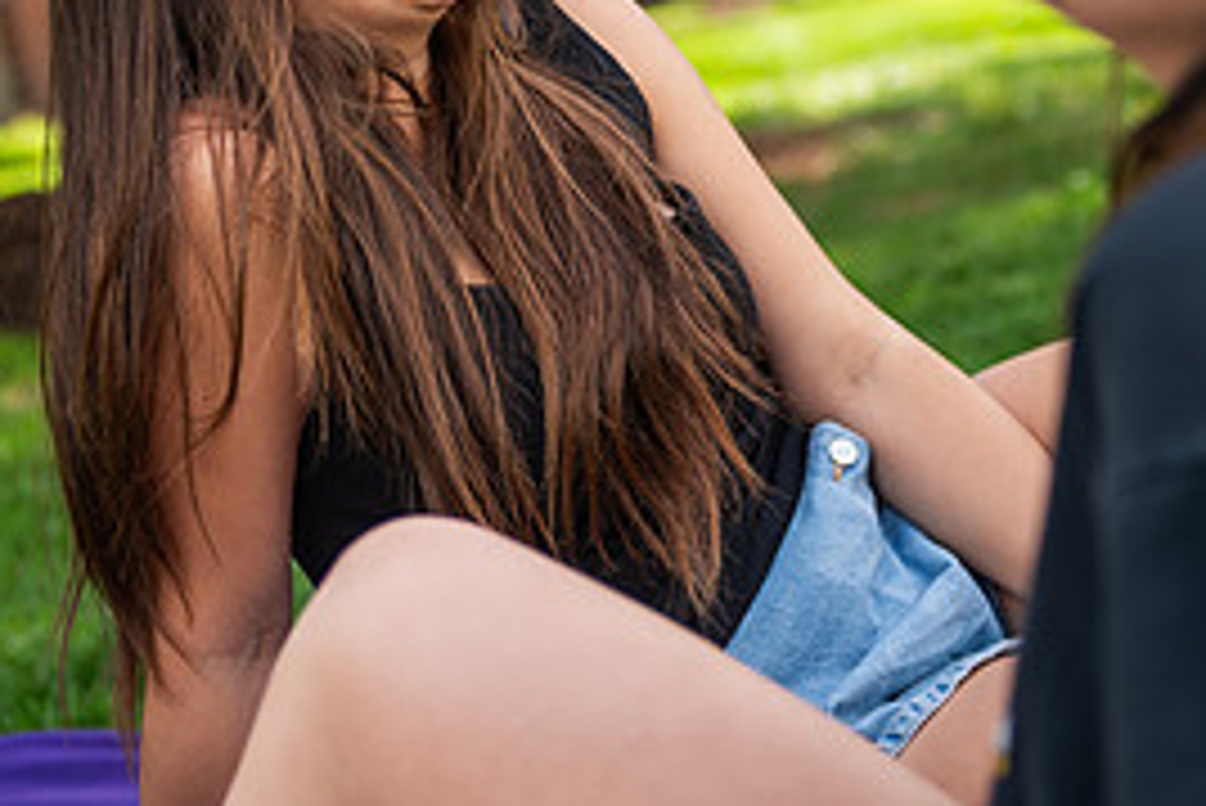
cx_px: 630
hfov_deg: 17.2
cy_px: -2
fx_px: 3988
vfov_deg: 11.4
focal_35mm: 119
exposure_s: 1/200
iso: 80
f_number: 2.8
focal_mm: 55
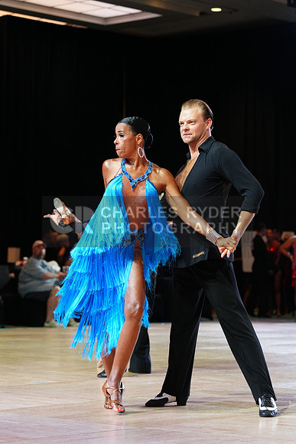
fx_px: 1257
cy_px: 222
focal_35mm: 102
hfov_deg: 13.4
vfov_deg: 20.0
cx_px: 148
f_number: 4
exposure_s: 1/250
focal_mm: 102
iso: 2500
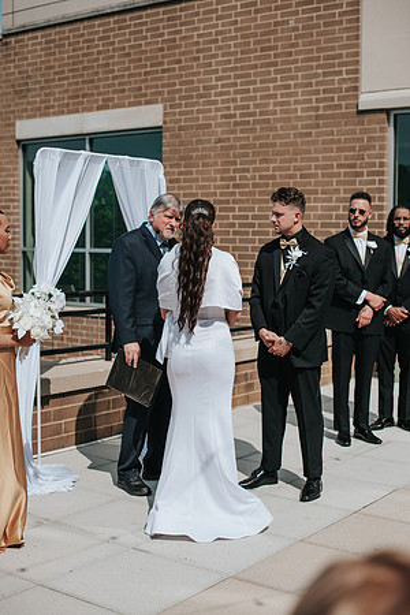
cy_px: 308
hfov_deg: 27.0
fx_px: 854
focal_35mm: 50
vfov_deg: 39.6
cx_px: 205
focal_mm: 50
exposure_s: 1/2000
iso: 100
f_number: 3.2
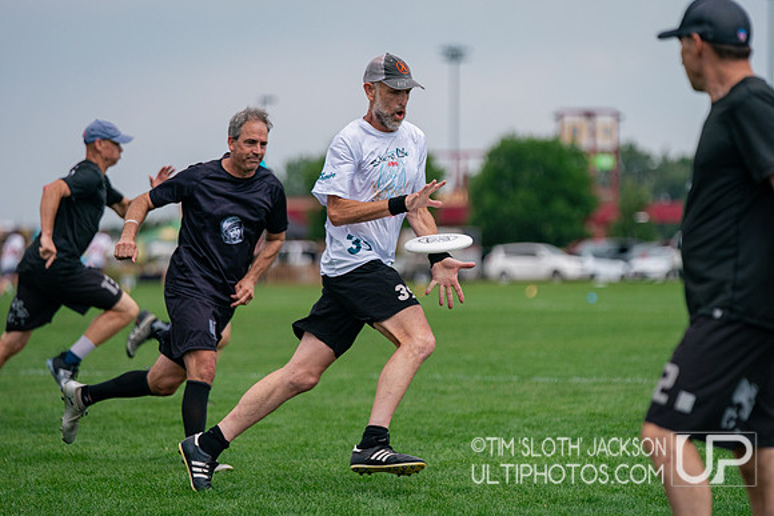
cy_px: 292
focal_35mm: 217
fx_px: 4659
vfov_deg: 6.3
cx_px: 390
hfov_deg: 9.5
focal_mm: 184
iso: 640
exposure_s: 1/10000
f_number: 3.2
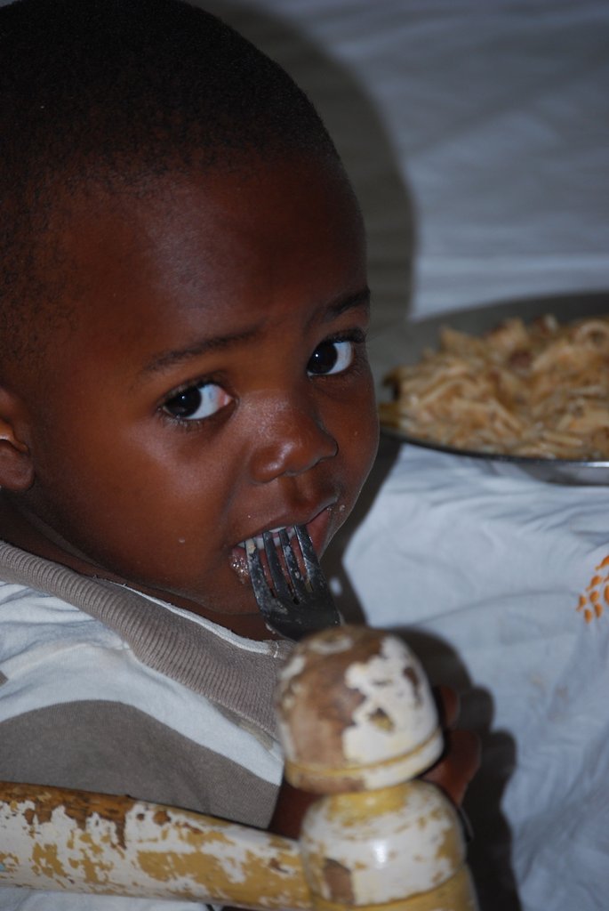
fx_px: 4936
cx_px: 304
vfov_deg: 10.5
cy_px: 456
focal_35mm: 195
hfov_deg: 7.1
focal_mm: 130
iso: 200
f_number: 5
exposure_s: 1/60
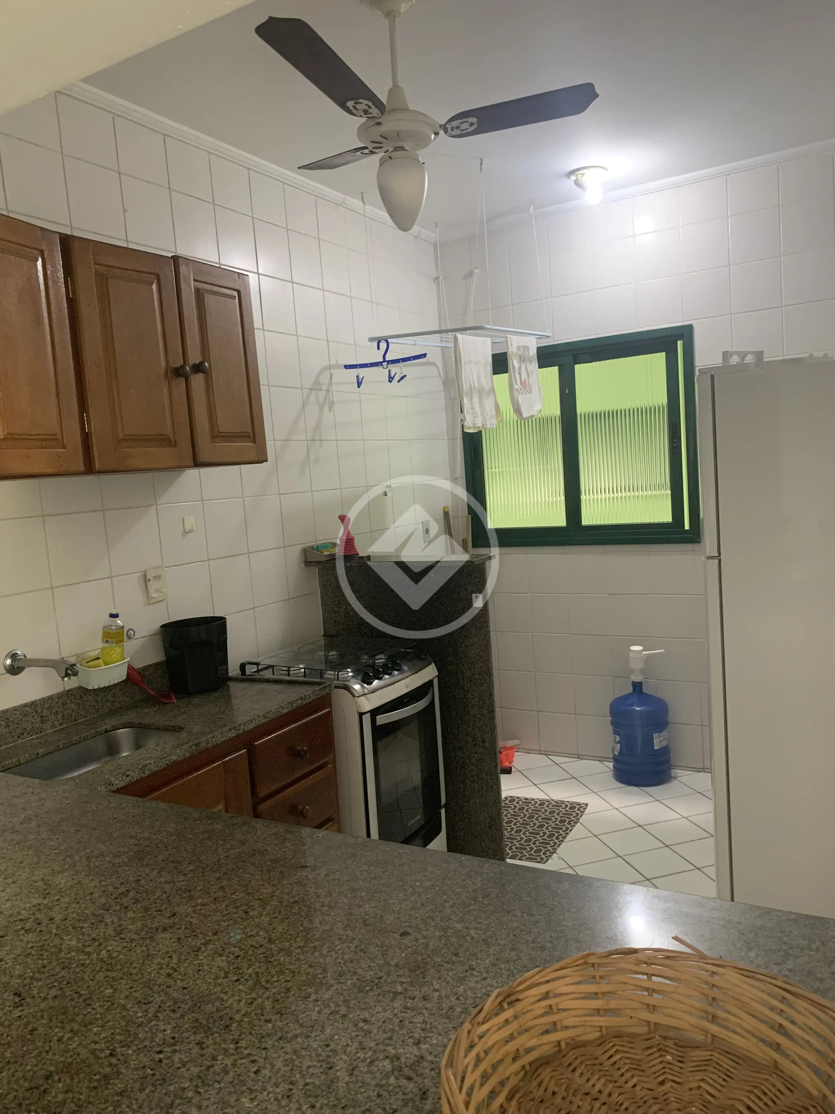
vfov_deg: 67.3
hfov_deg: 53.1
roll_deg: +4.3
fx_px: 836
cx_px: 418
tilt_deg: -5.3
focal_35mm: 26
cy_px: 557
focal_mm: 4.25
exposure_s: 1/60
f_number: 1.8
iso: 320
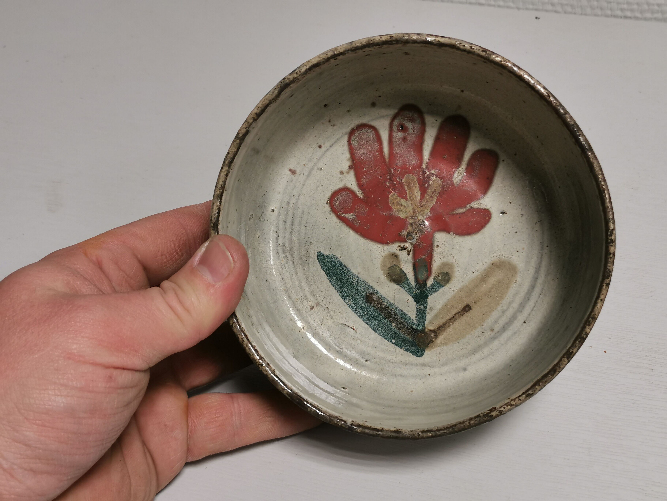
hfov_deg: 37.5
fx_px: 983
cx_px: 334
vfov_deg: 28.6
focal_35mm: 51
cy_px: 250
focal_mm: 5.58
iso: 100
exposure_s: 1/69
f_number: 1.8
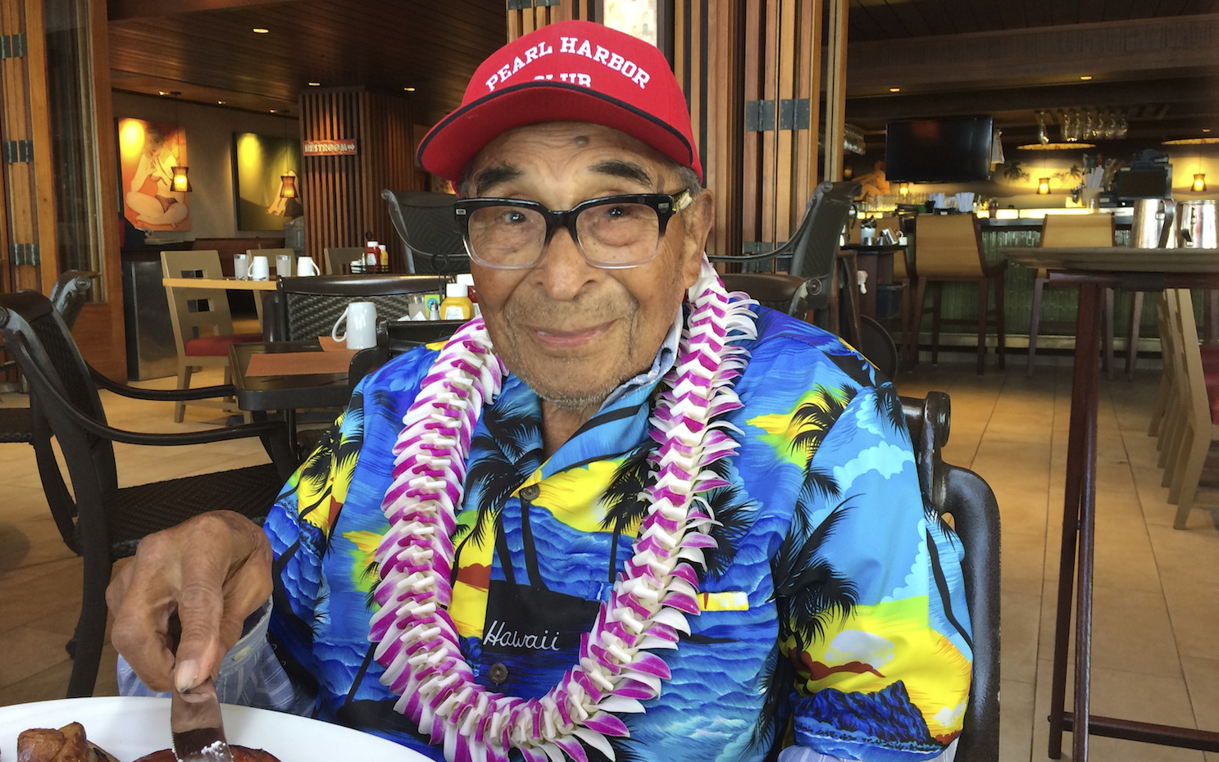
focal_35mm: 31
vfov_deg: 40.6
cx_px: 612
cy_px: 352
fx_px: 1030
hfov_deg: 61.2
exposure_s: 1/30
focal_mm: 4.15
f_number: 2.2
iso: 64
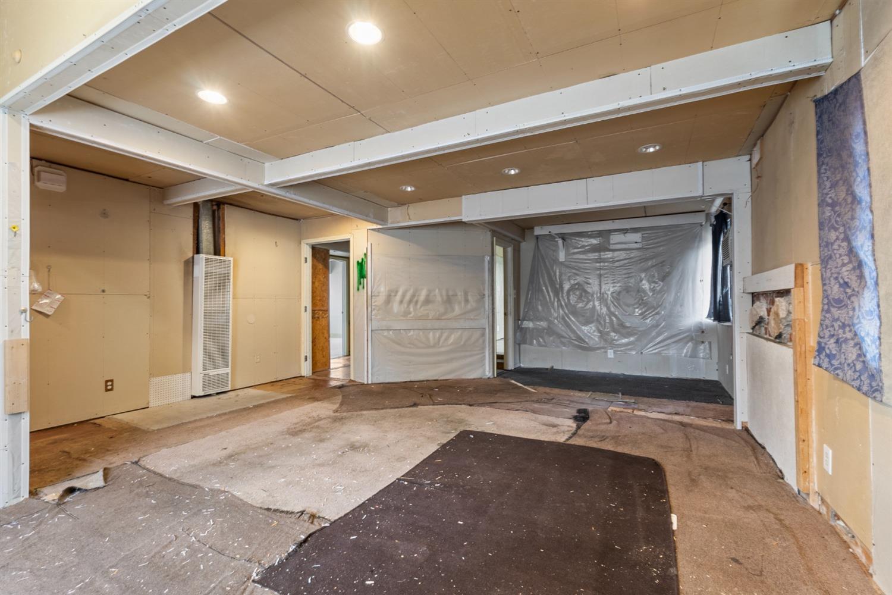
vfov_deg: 72.1
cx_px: 446
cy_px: 298
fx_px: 409
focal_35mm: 16
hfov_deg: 95.0
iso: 400
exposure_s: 2
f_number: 8
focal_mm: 16.5
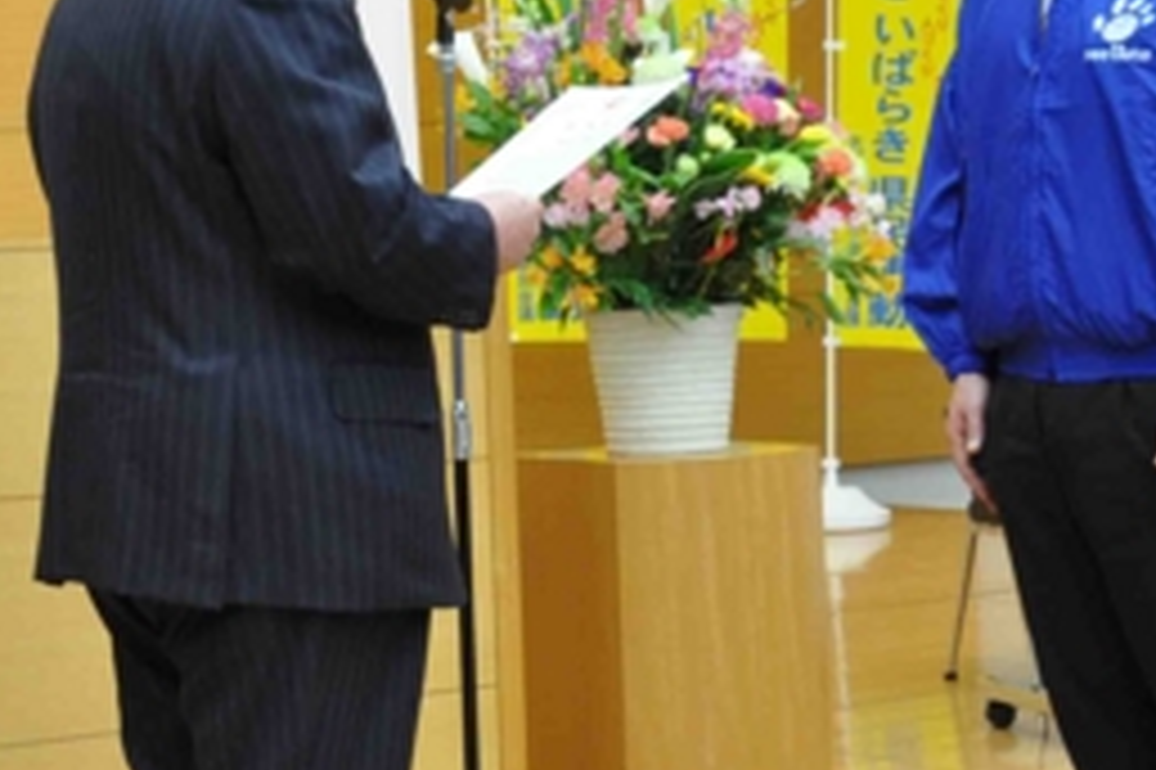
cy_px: 236
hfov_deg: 23.7
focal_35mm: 84
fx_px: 2696
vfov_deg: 16.2
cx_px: 175
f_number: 4
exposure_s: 1/60
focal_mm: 18
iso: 560
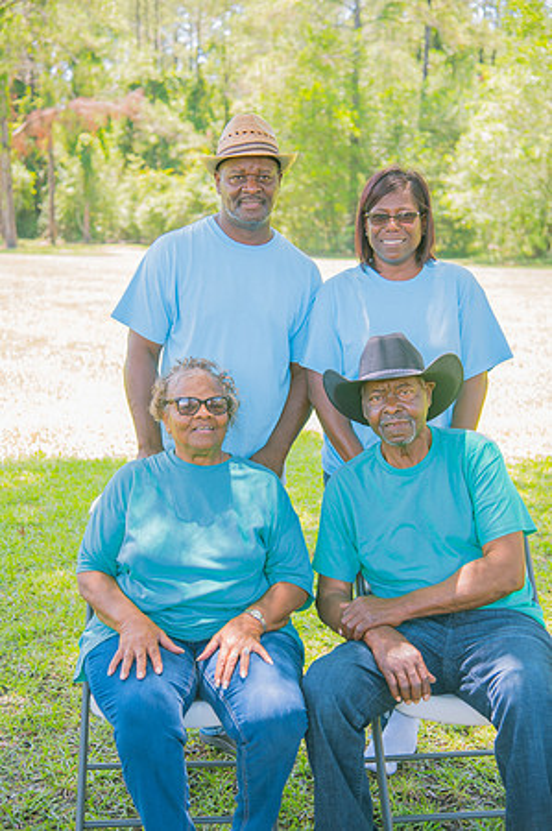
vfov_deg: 36.3
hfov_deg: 24.6
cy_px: 416
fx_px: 1268
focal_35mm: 55
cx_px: 276
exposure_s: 1/125
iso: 250
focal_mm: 55
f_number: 4
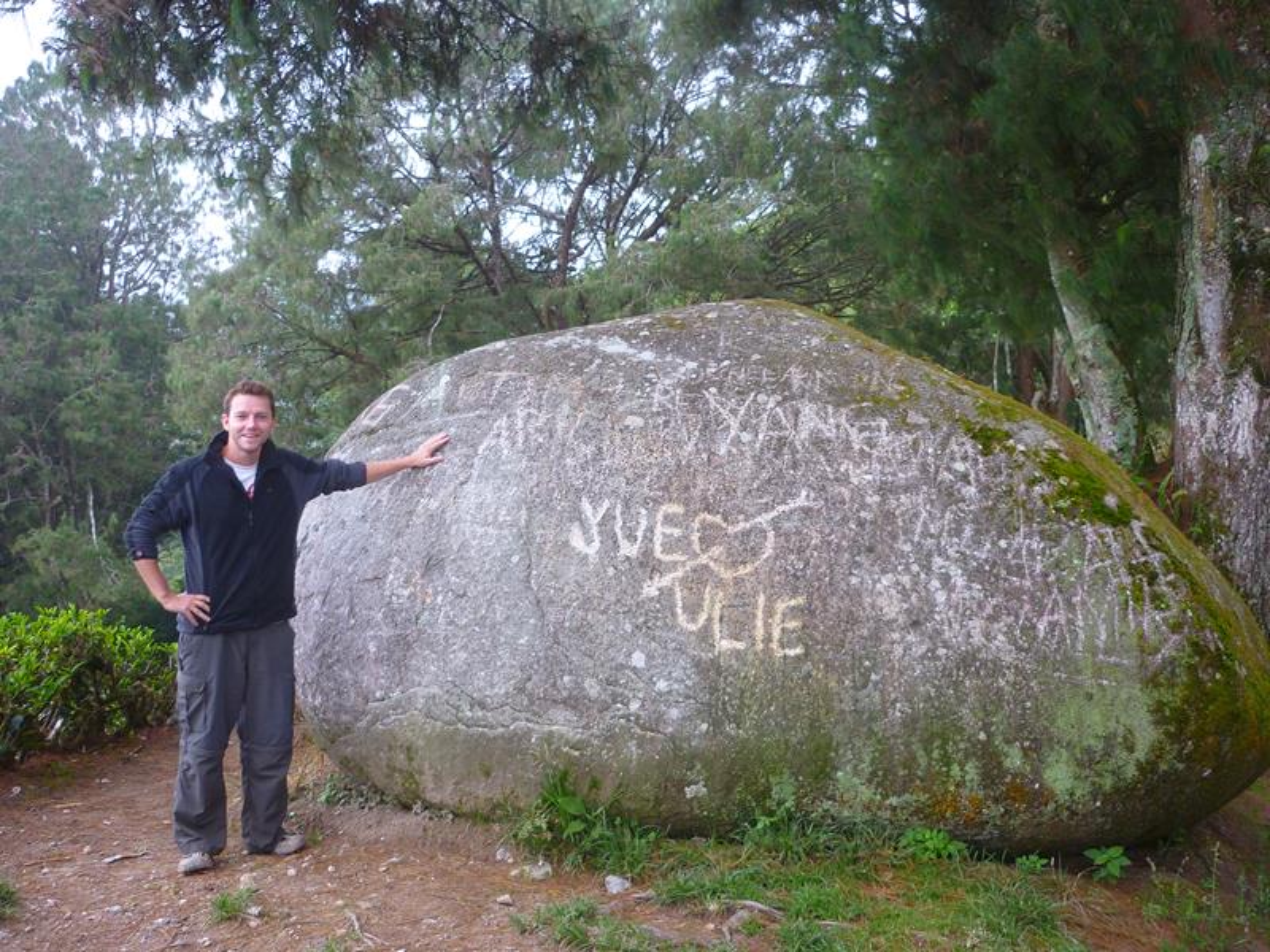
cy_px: 476
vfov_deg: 42.9
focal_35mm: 33
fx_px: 1211
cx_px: 635
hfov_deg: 55.4
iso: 80
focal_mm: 5.5
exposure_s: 1/30
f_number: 2.8
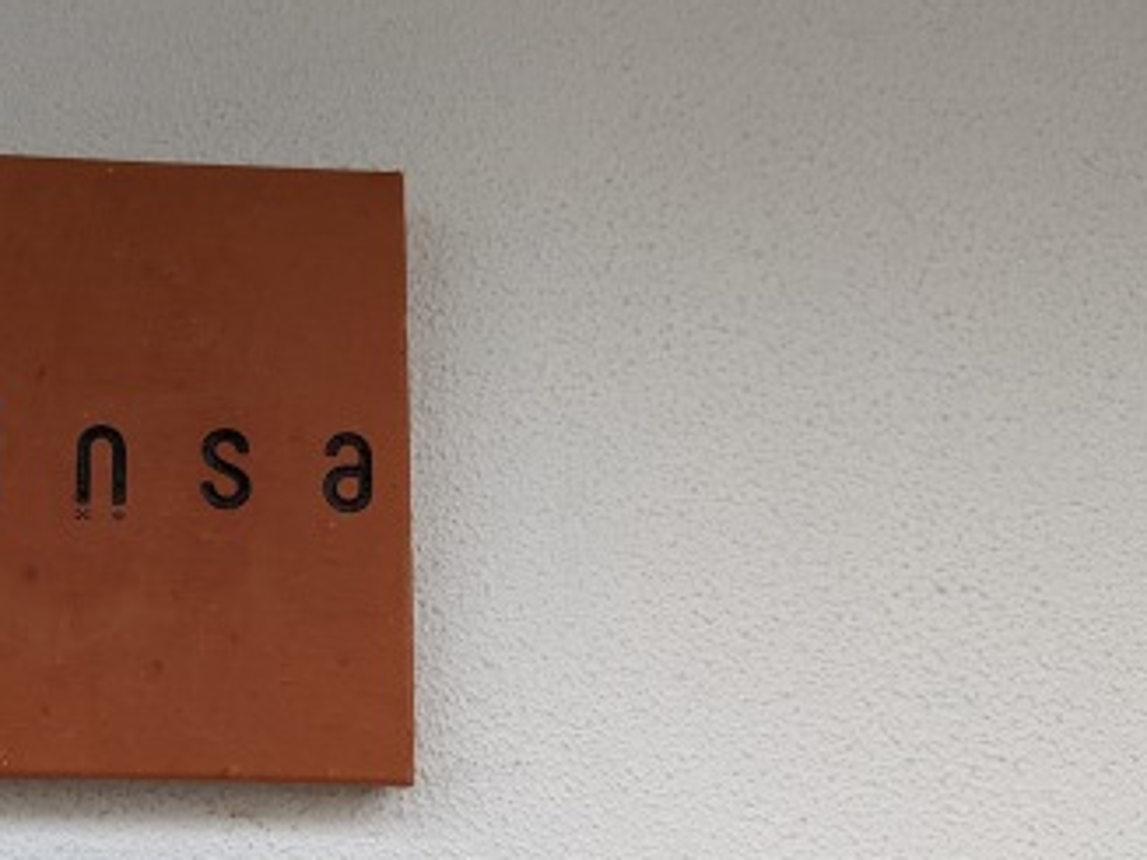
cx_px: 84
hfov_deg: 37.4
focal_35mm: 47
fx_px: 1557
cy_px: 490
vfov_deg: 30.8
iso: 145
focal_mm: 6.81
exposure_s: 1/100
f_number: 1.85
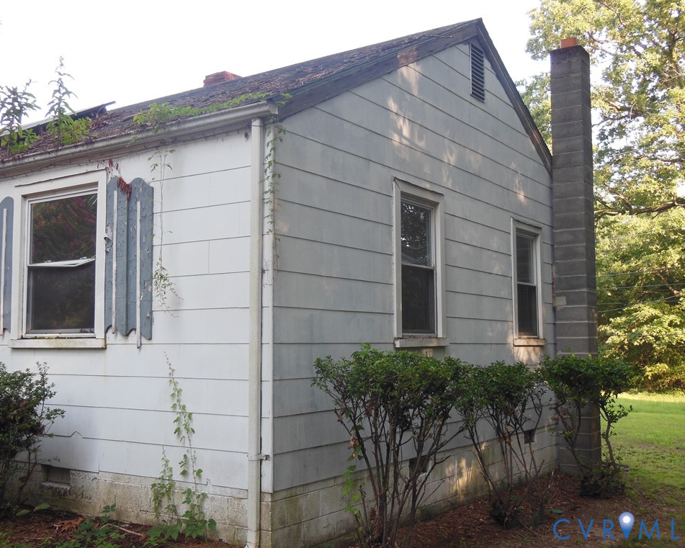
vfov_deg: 36.5
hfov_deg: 44.8
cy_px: 272
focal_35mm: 41
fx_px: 831
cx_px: 331
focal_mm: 6.9
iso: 125
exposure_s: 1/50
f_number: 4.1
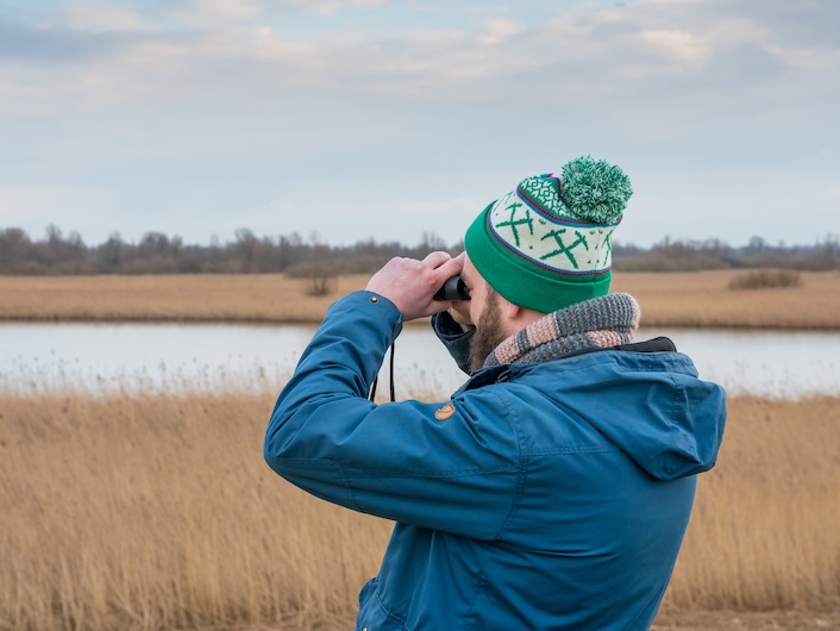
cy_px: 311
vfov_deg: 22.3
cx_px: 424
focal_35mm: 66
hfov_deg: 29.4
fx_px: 1602
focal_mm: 60
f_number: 9
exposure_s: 1/250
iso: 400
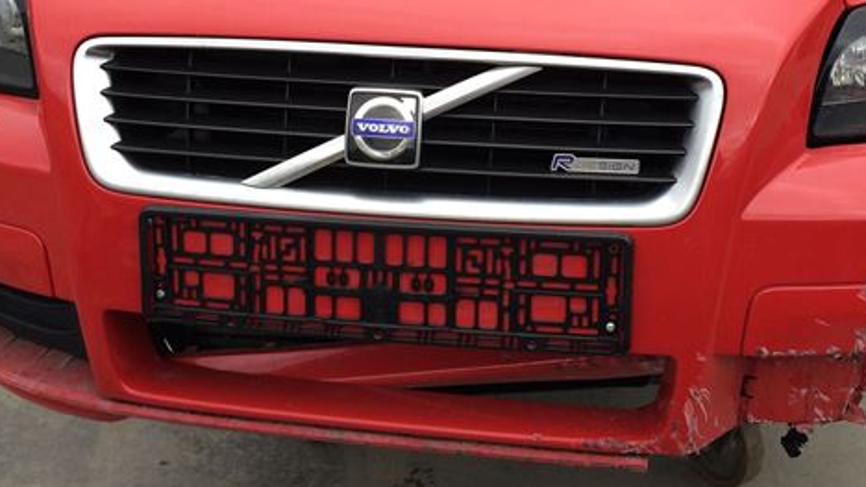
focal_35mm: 54
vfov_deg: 21.6
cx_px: 522
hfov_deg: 38.3
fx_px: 1240
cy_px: 22
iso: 40
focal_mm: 4.15
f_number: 2.2
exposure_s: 1/120
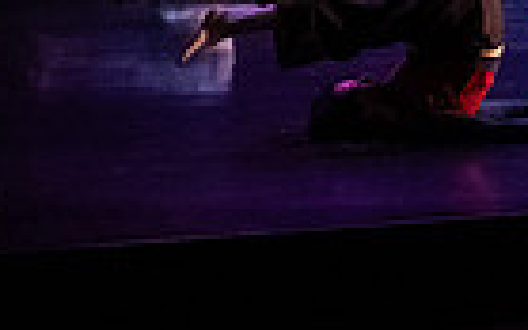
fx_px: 2059
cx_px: 1273
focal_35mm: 143
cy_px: -260
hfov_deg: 11.8
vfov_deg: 8.8
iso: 4000
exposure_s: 1/400
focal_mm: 28
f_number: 4
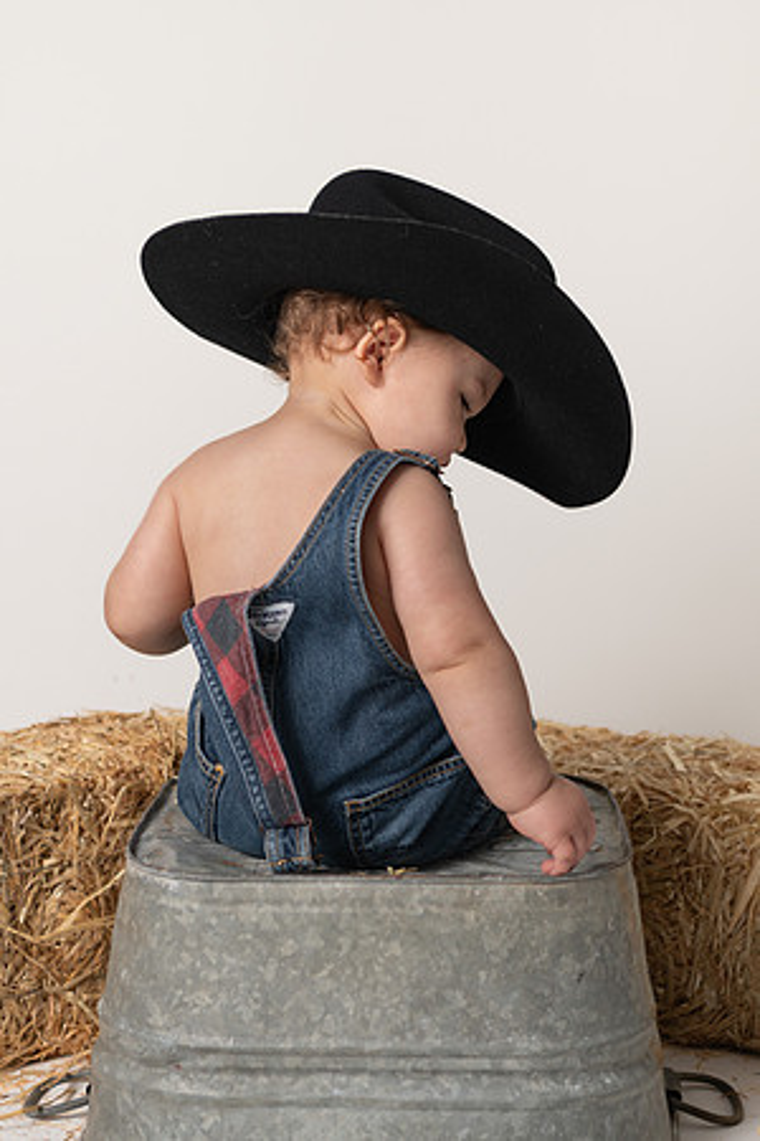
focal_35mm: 76
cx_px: 404
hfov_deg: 18.0
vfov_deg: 26.8
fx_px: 2395
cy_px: 572
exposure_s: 1/200
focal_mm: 48
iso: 100
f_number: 3.2
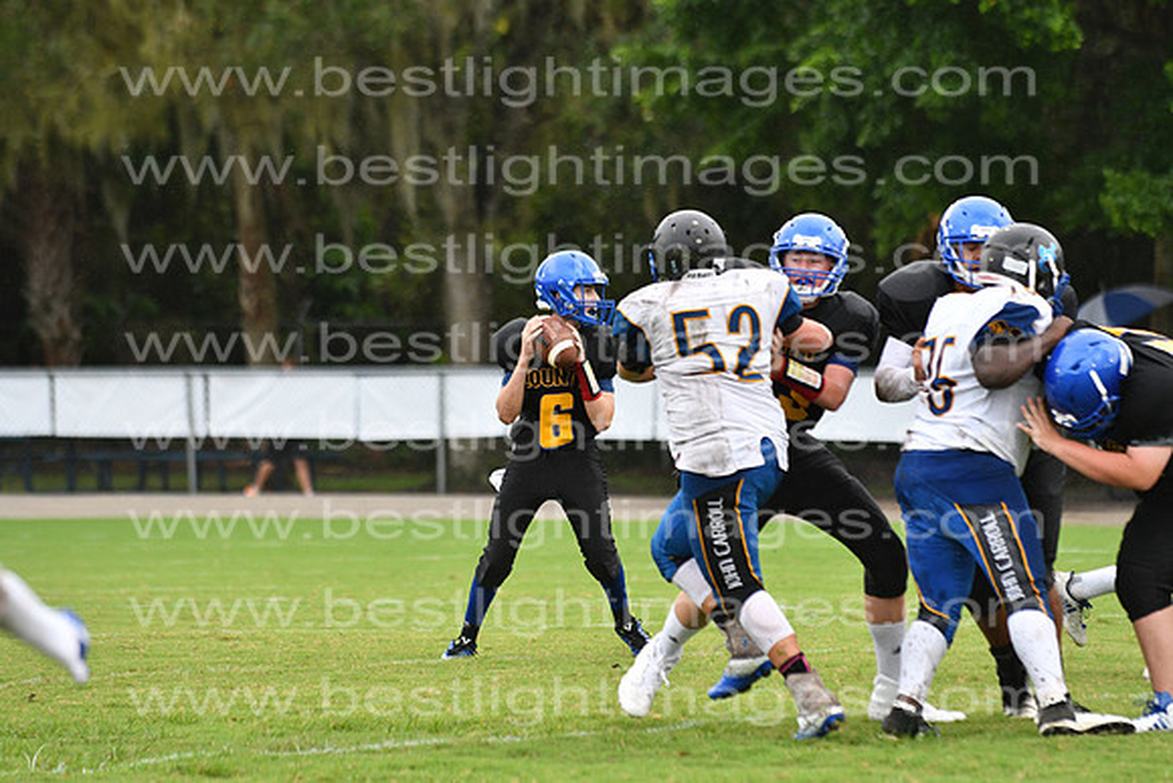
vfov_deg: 6.5
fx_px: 6844
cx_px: 586
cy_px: 392
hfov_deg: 9.8
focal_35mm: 210
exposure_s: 1/2500
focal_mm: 140
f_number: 3.5
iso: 800
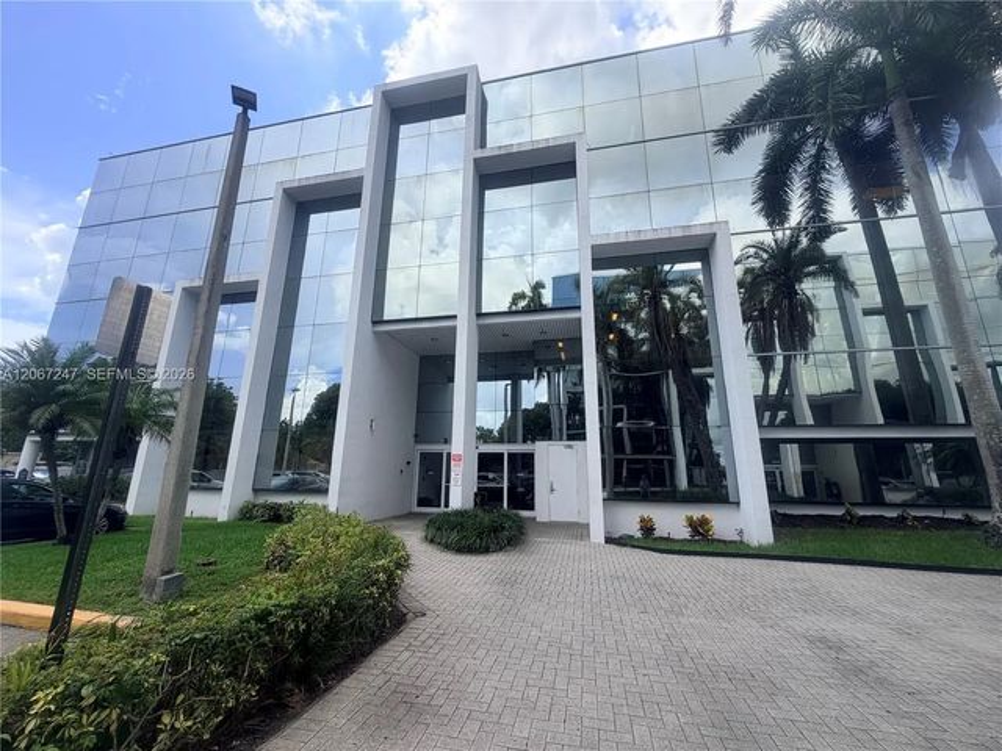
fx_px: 405
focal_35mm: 14
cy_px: 376
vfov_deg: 85.7
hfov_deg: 102.1
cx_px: 501
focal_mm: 2.22
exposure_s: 1/770
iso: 32
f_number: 2.2
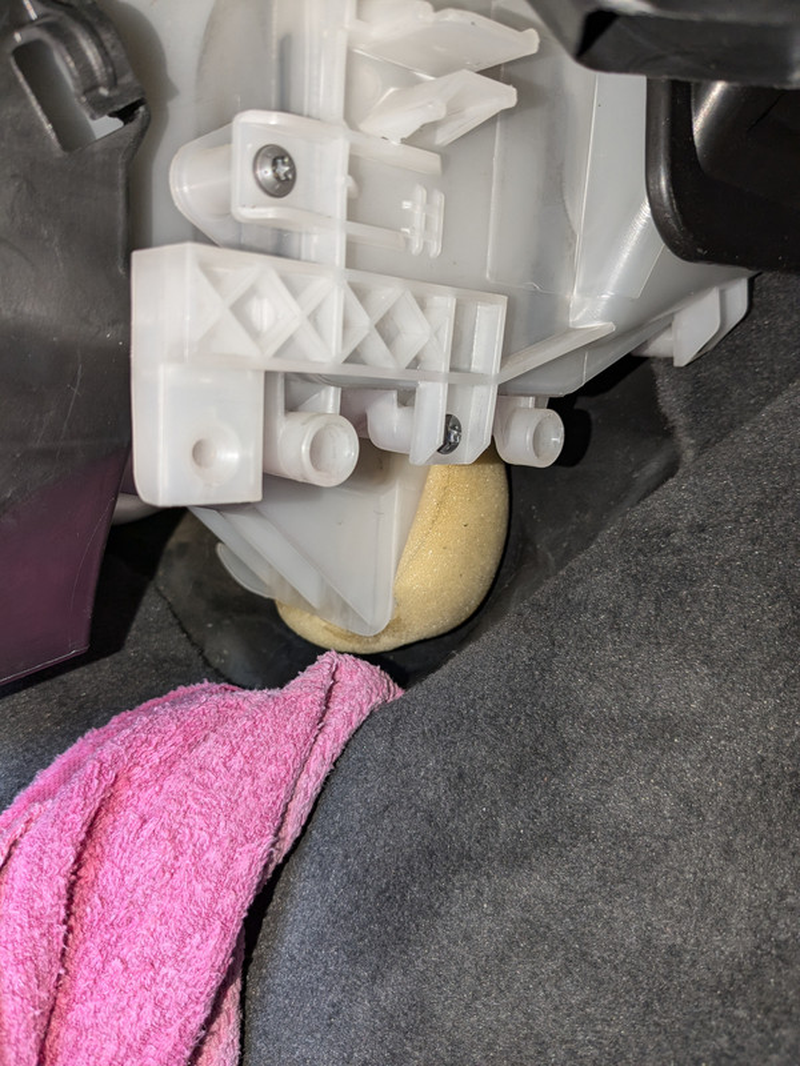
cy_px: 533
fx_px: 832
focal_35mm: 27
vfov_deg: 65.3
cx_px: 400
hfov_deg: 51.4
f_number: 1.73
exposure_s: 1/50
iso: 72
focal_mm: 4.38
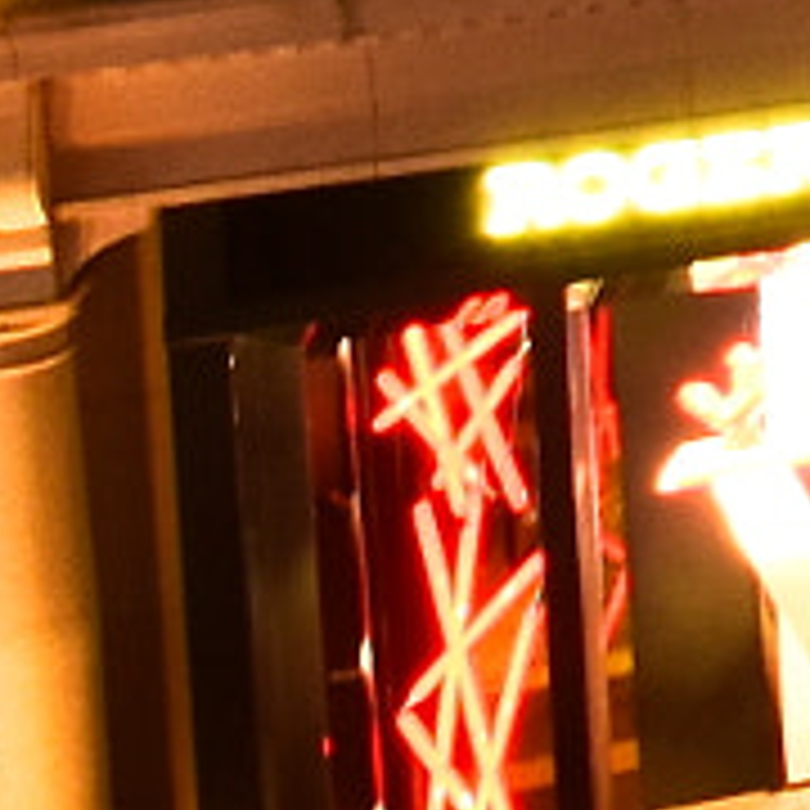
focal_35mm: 145
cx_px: 4050
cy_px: -1195
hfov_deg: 6.4
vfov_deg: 10.3
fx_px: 3839
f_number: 9
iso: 400
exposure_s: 1
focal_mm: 10
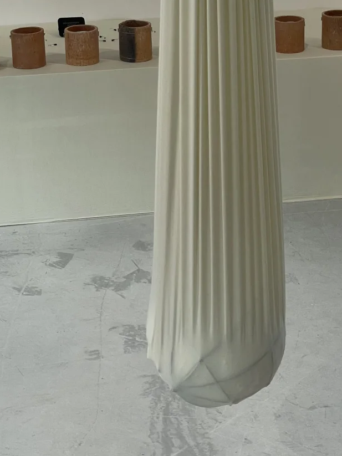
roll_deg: +0.9
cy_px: 83
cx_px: 220
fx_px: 1199
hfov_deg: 16.2
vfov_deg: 21.2
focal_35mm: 91
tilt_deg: -14.9
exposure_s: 1/100
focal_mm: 6
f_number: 2
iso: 64
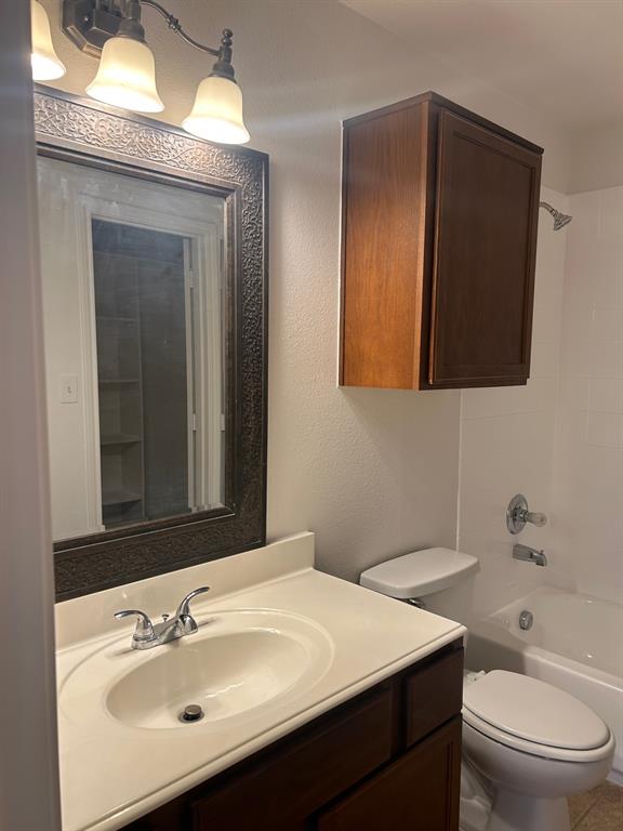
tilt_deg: -6.0
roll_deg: +0.0
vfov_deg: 67.3
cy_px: 416
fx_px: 624
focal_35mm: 26
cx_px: 312
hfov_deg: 53.1
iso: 50
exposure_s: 1/120
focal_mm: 5.7
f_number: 1.5
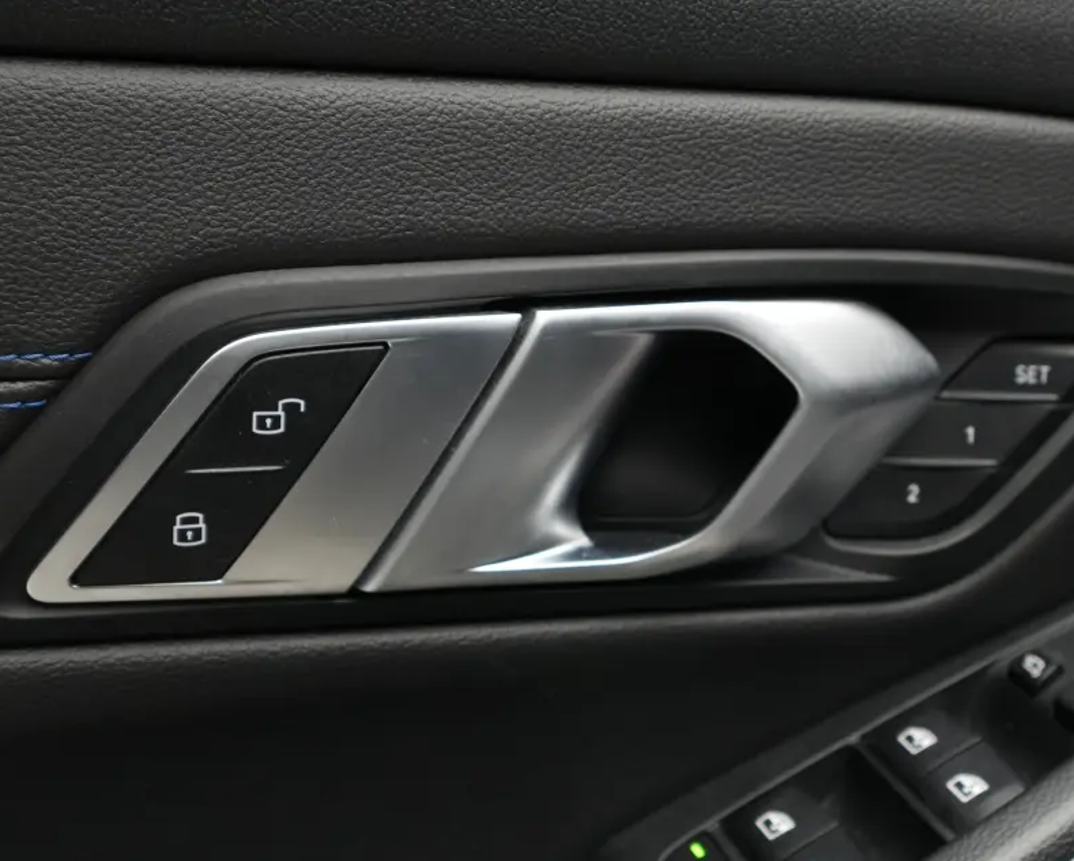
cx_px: 769
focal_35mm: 52
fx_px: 1654
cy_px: 556
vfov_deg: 29.0
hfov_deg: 35.4
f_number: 4
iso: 640
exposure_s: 1/50
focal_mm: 18
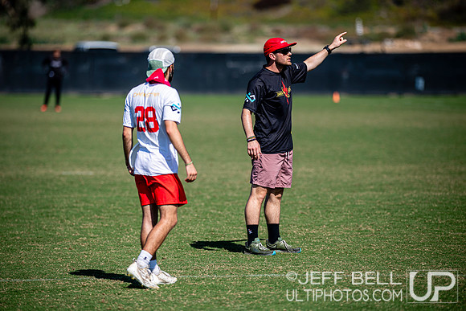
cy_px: 156
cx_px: 233
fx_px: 2848
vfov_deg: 6.2
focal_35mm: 220
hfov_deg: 9.4
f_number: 3.2
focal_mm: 220
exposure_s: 1/2500
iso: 125
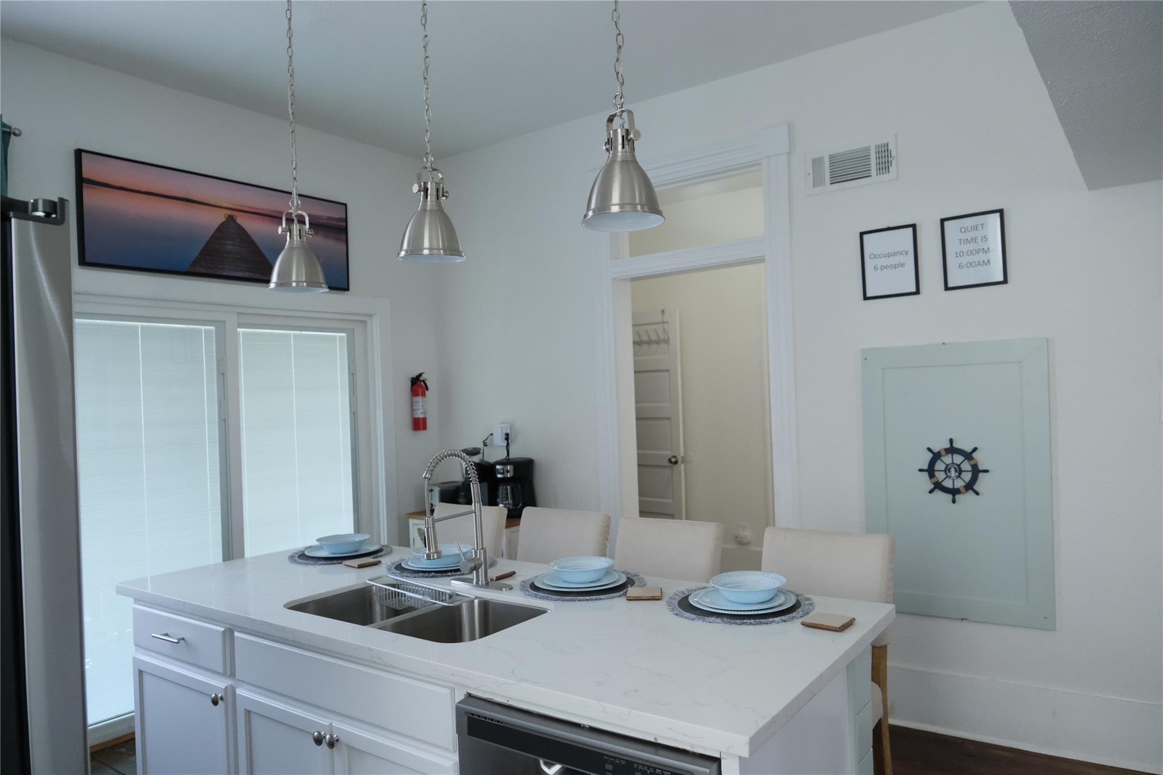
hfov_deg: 73.7
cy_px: 388
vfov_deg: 53.1
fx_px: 775
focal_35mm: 24
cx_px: 582
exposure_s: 1/500
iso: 3200
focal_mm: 16
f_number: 2.8
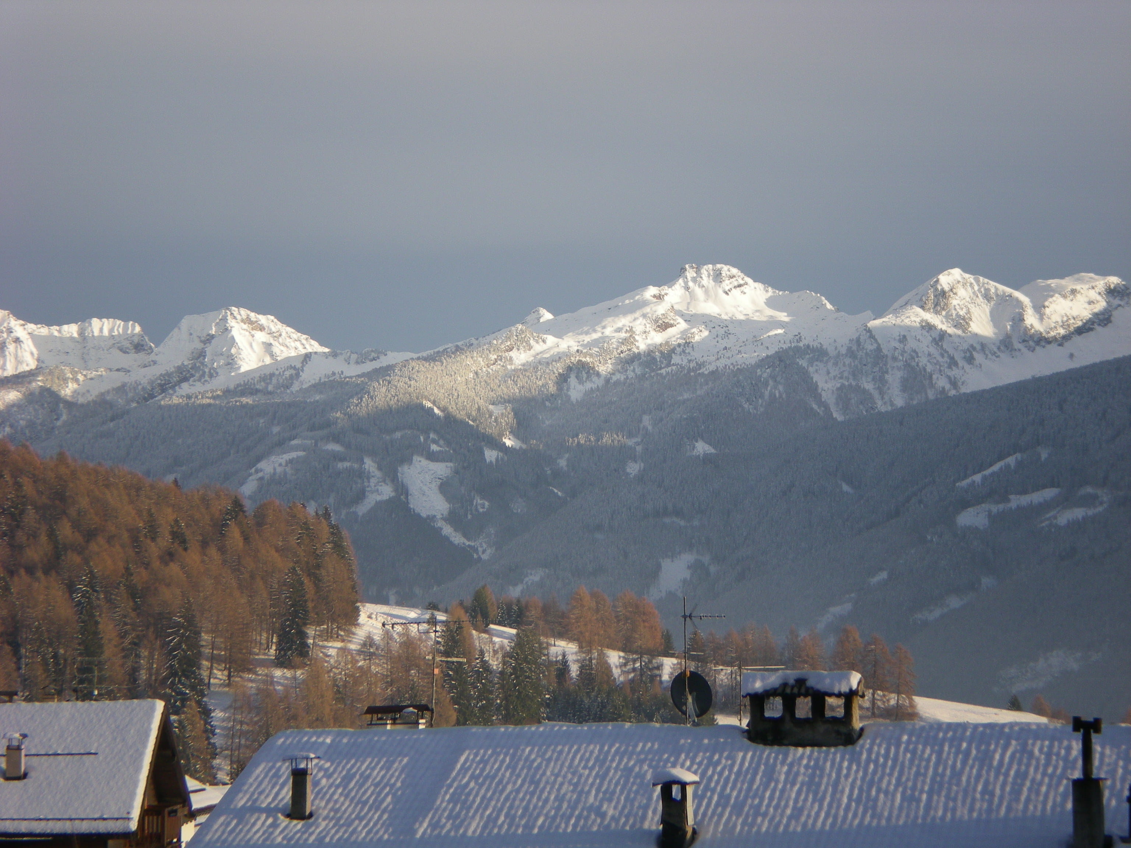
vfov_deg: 13.0
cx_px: 566
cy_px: 424
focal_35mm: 114
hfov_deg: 17.3
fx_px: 3725
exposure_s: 1/150
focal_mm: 18.9
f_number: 5.9
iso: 55
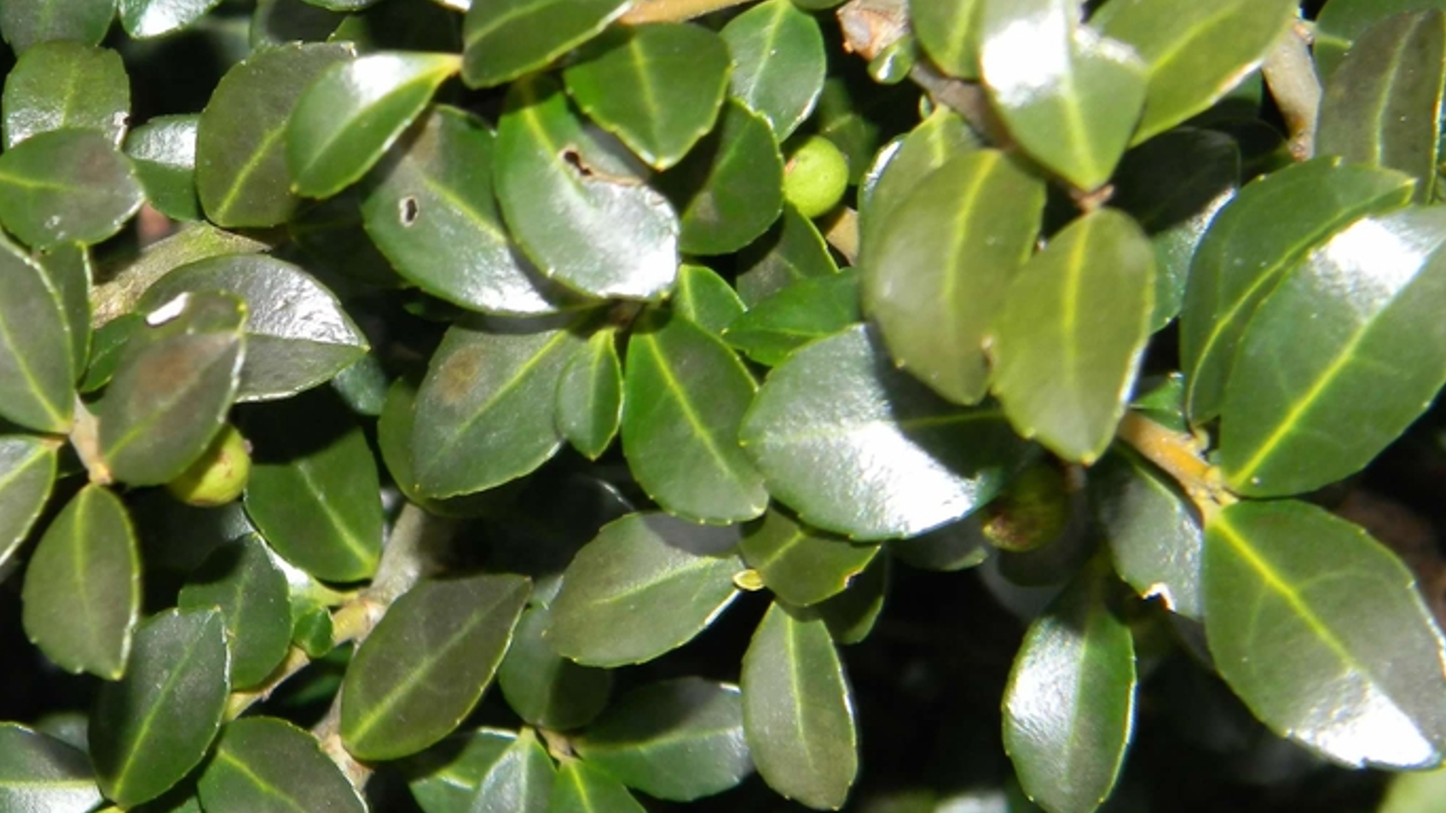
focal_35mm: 129
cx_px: 457
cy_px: 36
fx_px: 4946
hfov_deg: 16.6
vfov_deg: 9.3
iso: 200
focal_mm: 19
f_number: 9.4
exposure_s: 1/30.2
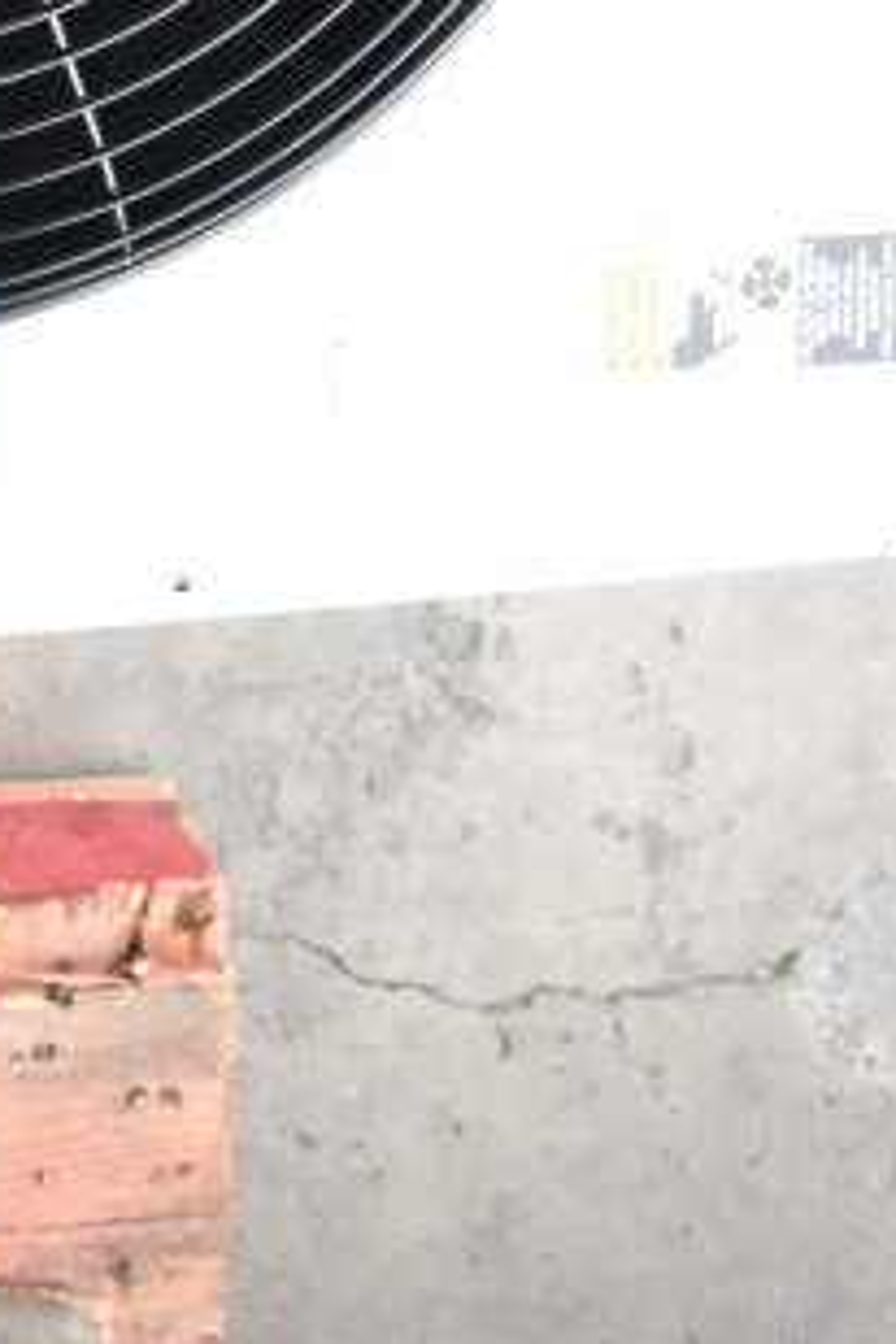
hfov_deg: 16.3
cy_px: -620
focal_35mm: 80
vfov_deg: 21.6
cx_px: -196
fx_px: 2986
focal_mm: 18
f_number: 5
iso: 6400
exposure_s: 1/3200
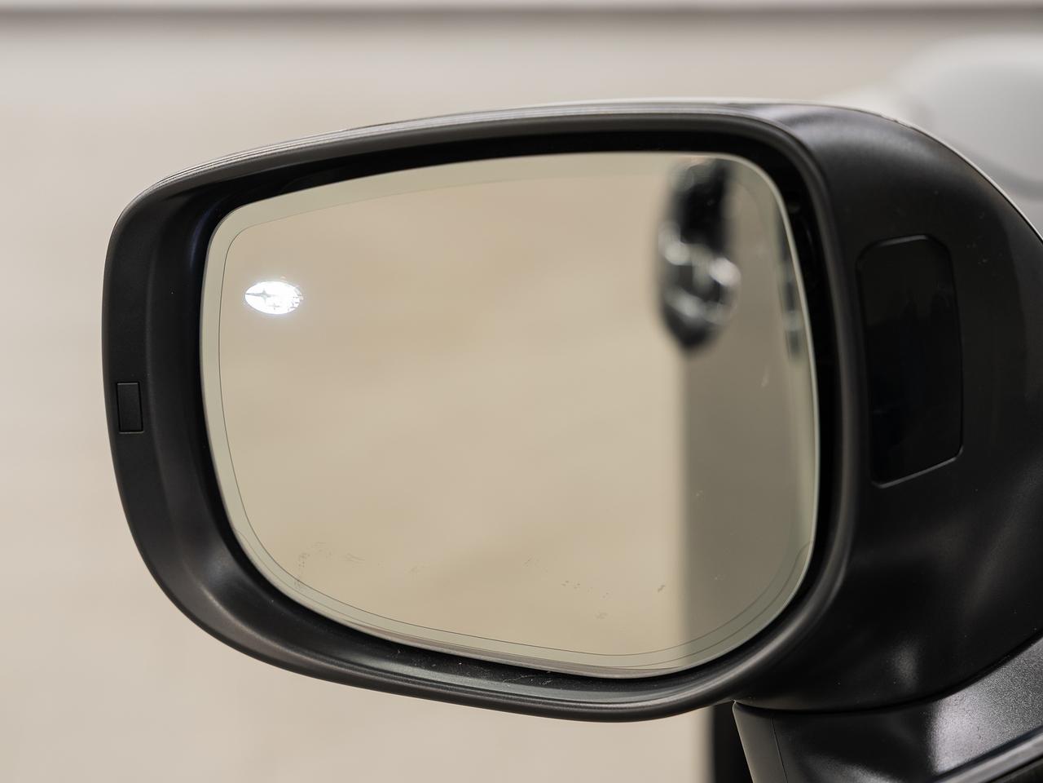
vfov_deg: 18.3
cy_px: 408
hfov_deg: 24.2
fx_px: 2429
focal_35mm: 81
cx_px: 443
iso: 100
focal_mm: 70
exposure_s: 1/4
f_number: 5.6
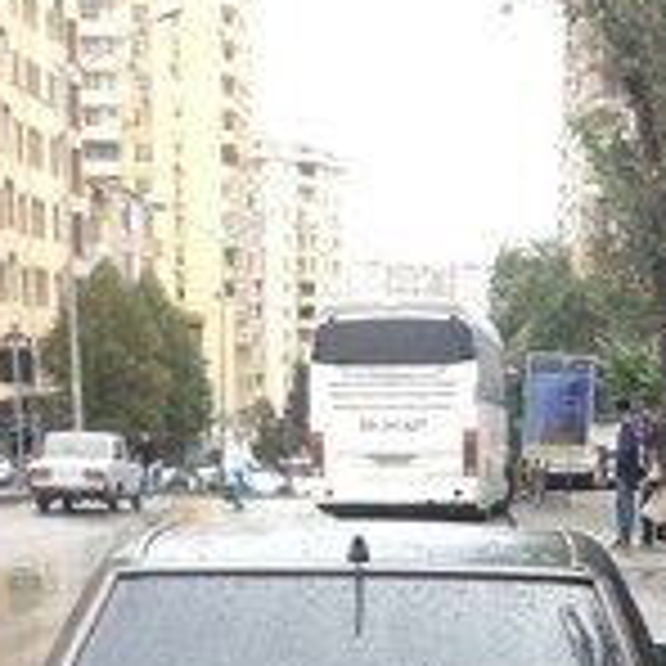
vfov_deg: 16.0
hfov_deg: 17.7
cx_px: 418
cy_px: 1053
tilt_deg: -16.1
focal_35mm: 98
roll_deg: -2.2
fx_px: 2133
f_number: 2.4
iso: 50
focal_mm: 4.12
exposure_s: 1/306
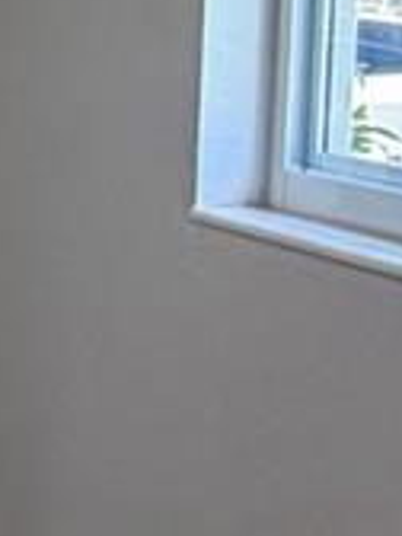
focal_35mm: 100
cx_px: -734
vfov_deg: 19.4
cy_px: 77
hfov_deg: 10.9
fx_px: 1548
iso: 160
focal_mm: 2.22
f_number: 2.2
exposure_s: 1/121
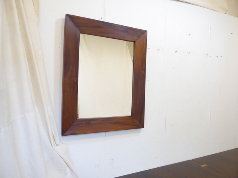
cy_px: 89
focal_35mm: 25
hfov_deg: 69.4
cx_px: 119
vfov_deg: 54.9
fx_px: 172
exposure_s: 1/25
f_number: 3.3
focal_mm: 4.3
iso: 400
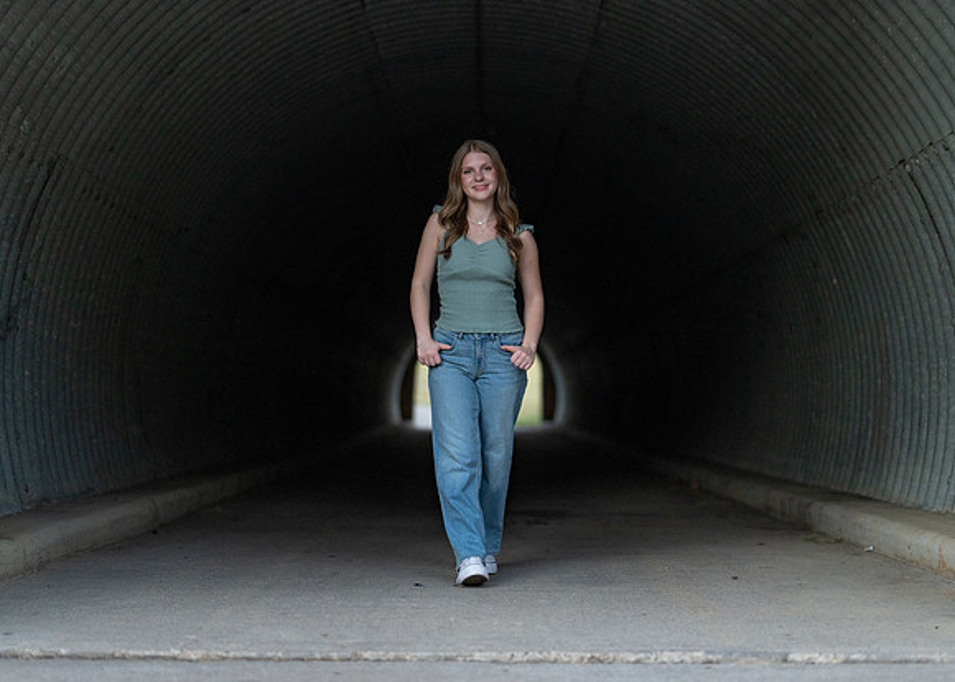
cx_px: 487
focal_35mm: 60
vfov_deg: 23.5
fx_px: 1635
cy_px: 343
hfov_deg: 32.6
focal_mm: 50
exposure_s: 1/800
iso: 640
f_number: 1.2
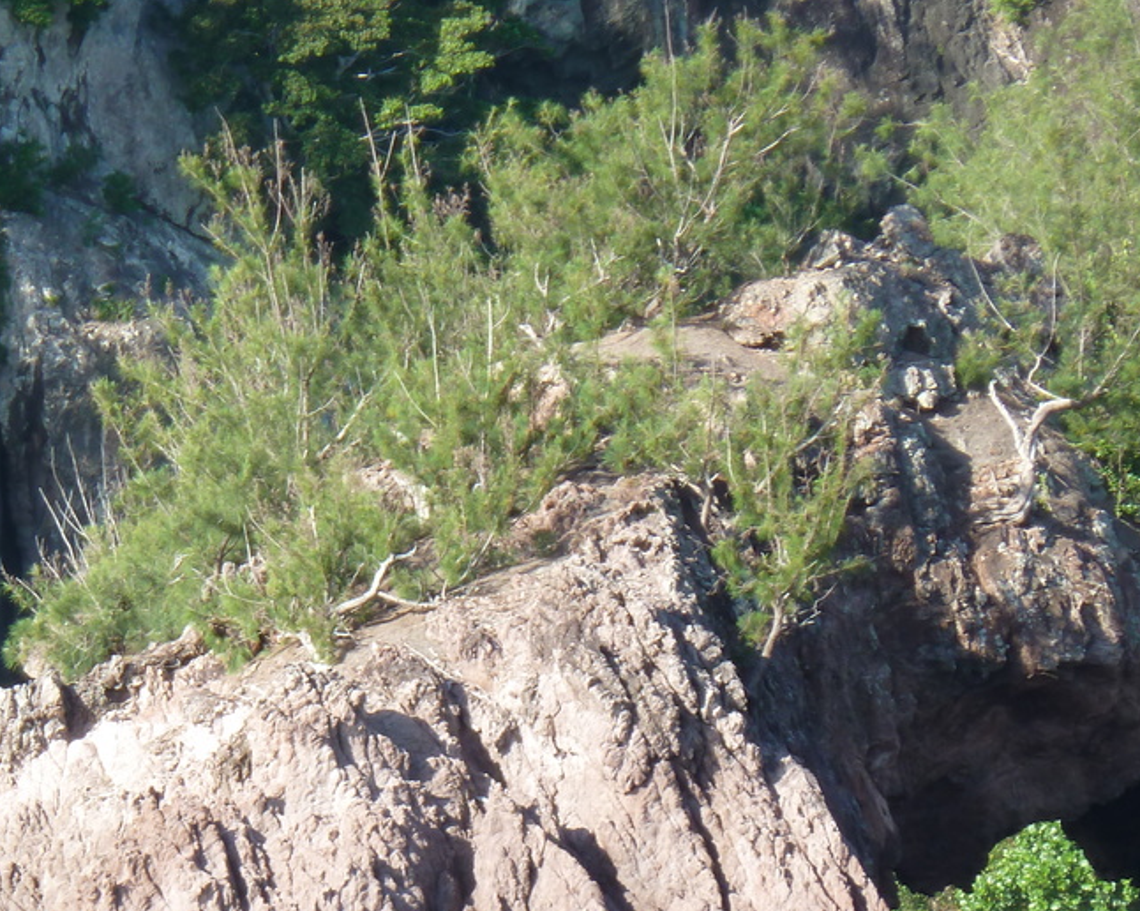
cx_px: 468
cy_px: 743
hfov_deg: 5.1
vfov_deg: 4.1
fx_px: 12847
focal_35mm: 381
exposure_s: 1/160
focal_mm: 34.4
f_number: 4.6
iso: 80
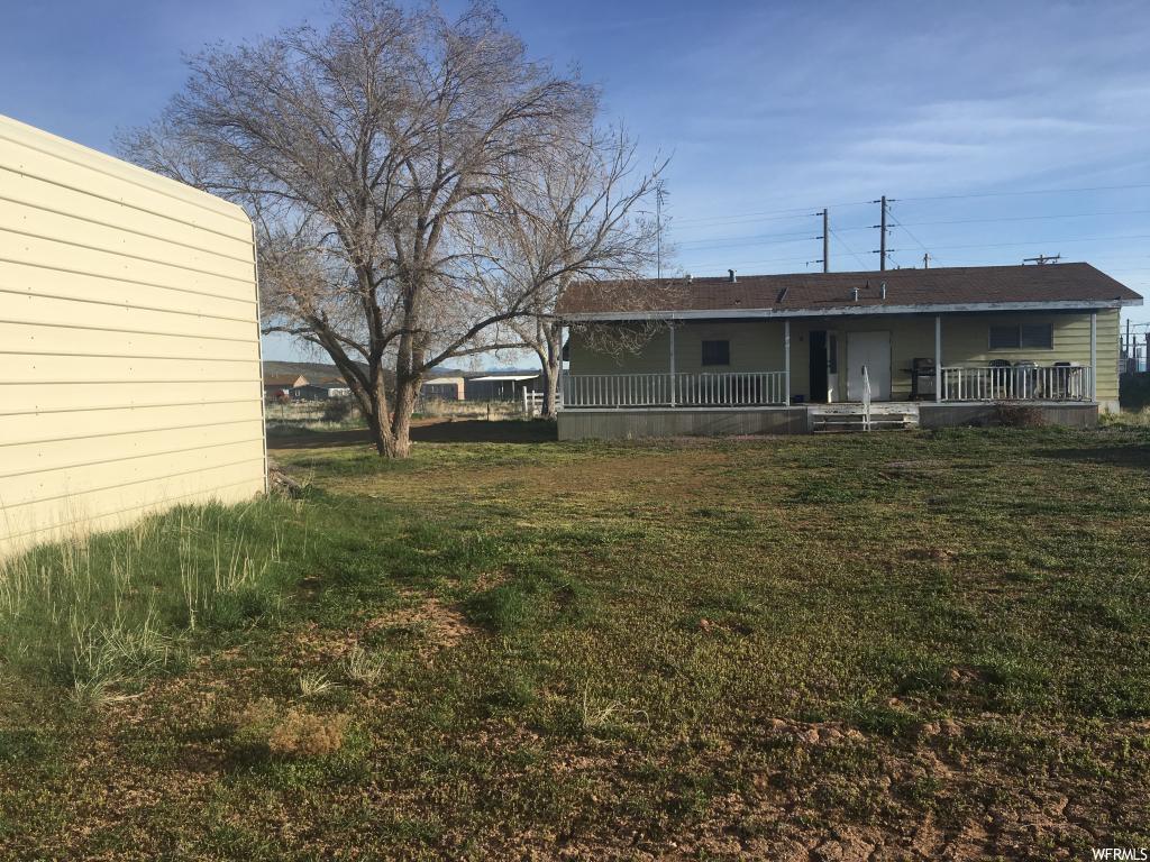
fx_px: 963
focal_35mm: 29
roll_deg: +0.8
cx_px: 575
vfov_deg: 48.2
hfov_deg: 61.7
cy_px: 431
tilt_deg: -2.8
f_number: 2.2
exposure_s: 1/1538
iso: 25
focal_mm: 4.15
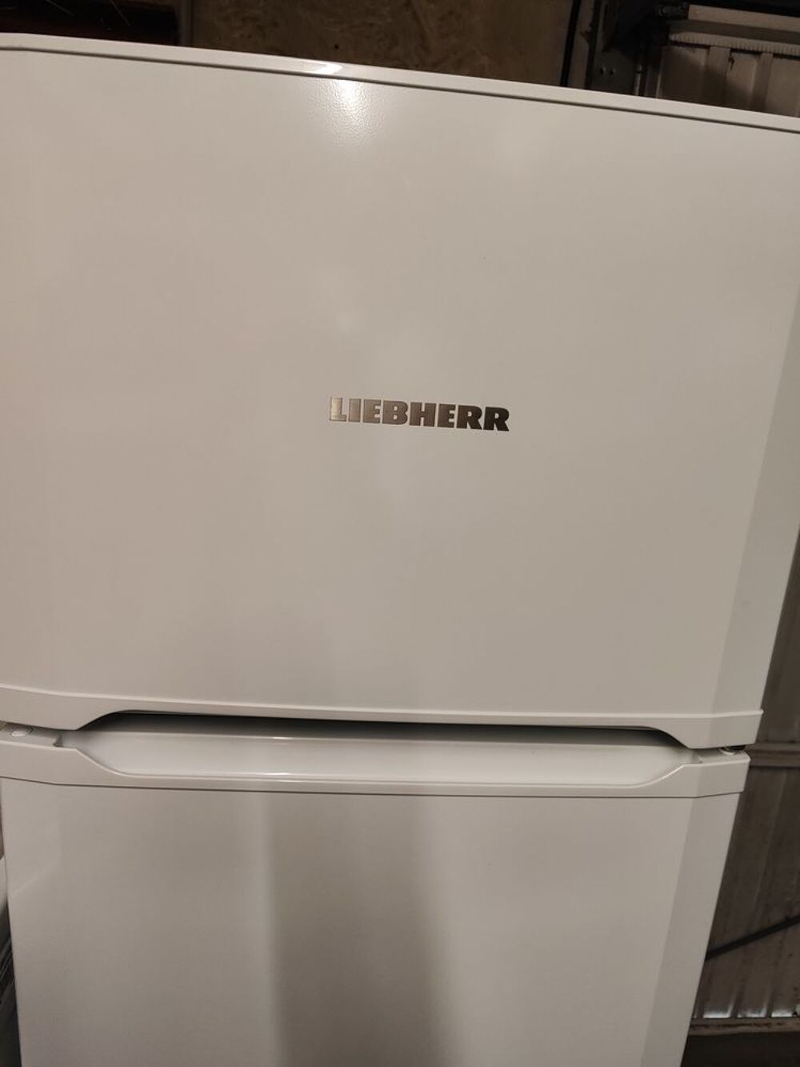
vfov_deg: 73.9
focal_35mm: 23
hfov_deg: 58.9
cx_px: 400
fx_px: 709
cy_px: 534
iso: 398
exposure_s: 1/100
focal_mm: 5.4
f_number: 1.8
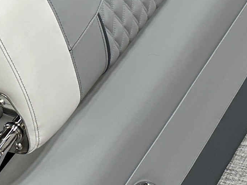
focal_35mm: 141
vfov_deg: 10.4
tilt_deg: -42.8
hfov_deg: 14.0
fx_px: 1006
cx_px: 145
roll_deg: +7.4
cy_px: 179
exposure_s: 1/120
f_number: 1.78
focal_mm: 6.86
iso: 160
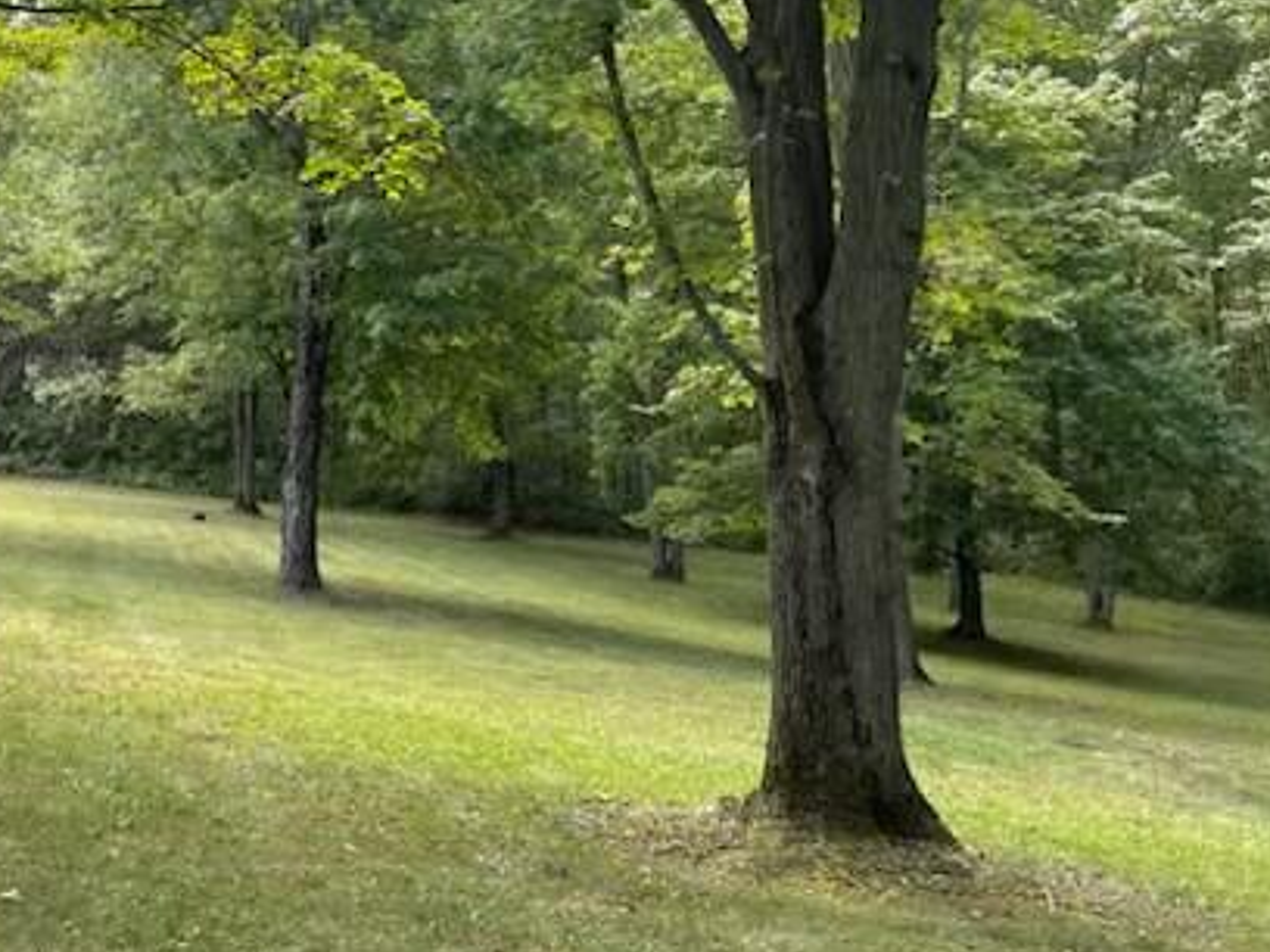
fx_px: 1871
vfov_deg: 27.2
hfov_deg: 34.7
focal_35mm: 51
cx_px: 56
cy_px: 34
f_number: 1.6
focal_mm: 4.2
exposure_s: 1/292
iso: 32
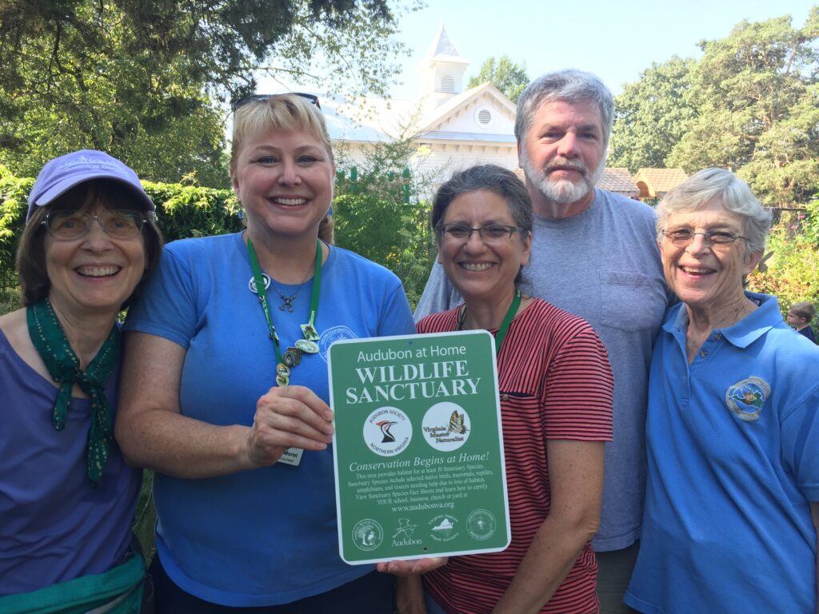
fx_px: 686
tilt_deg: -5.9
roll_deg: -2.4
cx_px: 410
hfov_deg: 61.7
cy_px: 307
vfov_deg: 48.2
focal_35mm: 29
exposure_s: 1/138
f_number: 2.2
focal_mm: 4.15
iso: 32
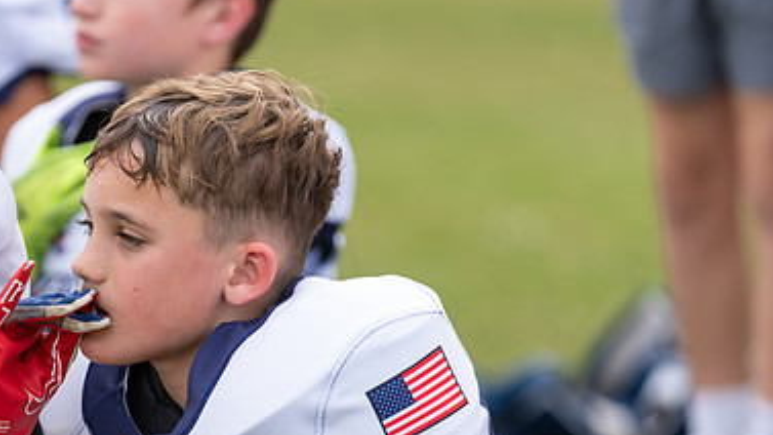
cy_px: 370
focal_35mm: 302
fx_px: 6190
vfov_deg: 4.0
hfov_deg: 7.1
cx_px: 187
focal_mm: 178
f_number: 2.8
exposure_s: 1/500
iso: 100
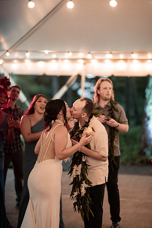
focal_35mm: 85
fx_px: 538
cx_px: 76
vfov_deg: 23.9
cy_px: 114
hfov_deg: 16.1
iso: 2000
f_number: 1.4
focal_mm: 85
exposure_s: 1/400
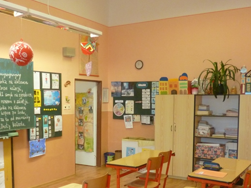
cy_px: 128
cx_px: 101
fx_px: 268
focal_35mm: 37
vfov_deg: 38.1
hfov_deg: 49.8
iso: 250
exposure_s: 1/60
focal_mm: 4.3
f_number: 2.5
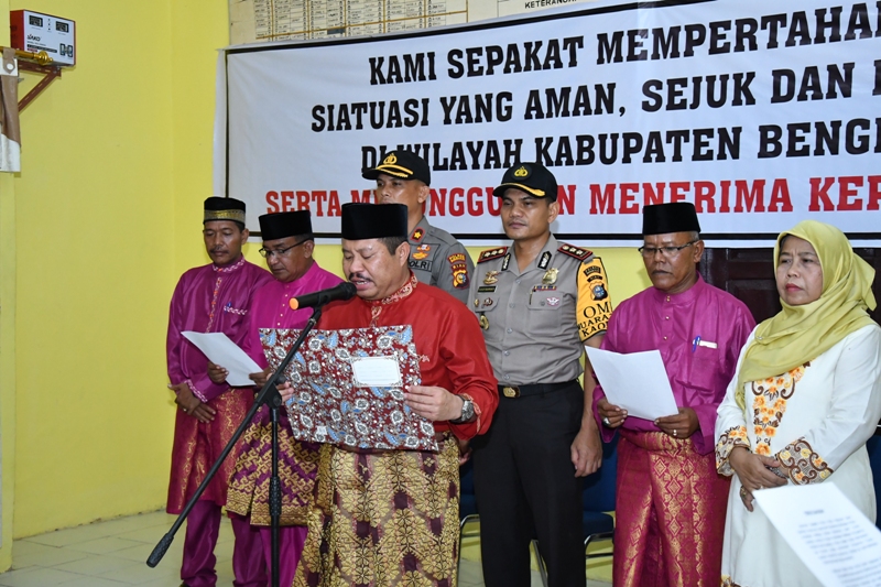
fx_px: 1272
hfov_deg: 38.2
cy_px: 294
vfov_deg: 26.0
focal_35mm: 52
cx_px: 440
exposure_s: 1/160
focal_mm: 35
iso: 3200
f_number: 6.3
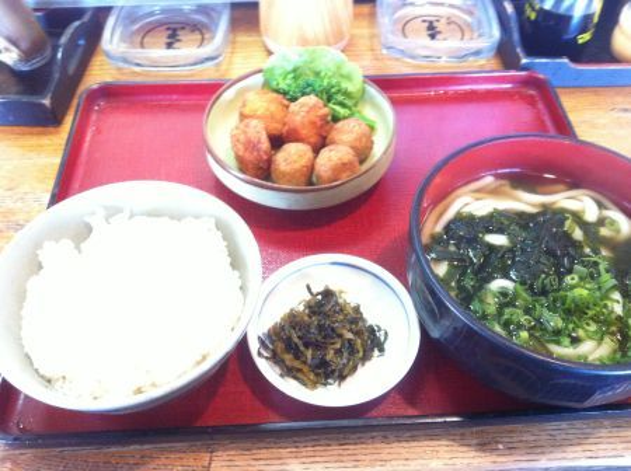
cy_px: 236
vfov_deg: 40.6
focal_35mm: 35
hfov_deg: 52.7
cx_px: 316
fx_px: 637
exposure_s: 1/15
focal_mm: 3.85
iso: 250
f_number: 2.8
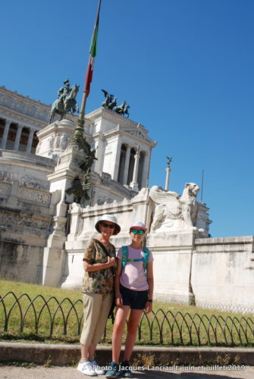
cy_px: 190
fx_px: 348
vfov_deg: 57.2
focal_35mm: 33
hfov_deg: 40.1
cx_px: 127
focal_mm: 22
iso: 100
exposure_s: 1/60
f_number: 16
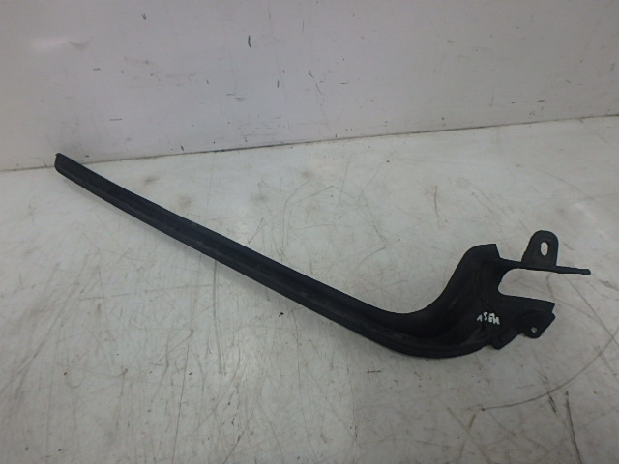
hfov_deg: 79.0
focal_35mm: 21
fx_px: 376
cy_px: 232
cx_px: 310
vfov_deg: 63.4
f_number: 3.5
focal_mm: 3.7
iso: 250
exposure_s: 1/30
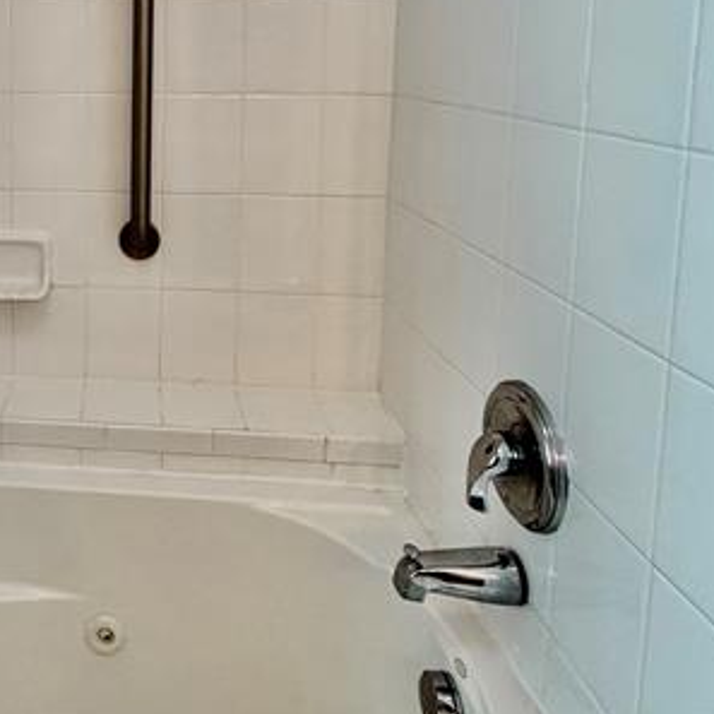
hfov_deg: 45.1
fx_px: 747
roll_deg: -0.2
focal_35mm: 32
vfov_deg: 47.7
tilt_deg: -5.3
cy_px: 123
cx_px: 38
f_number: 2.2
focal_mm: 2.22
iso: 320
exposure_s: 1/120
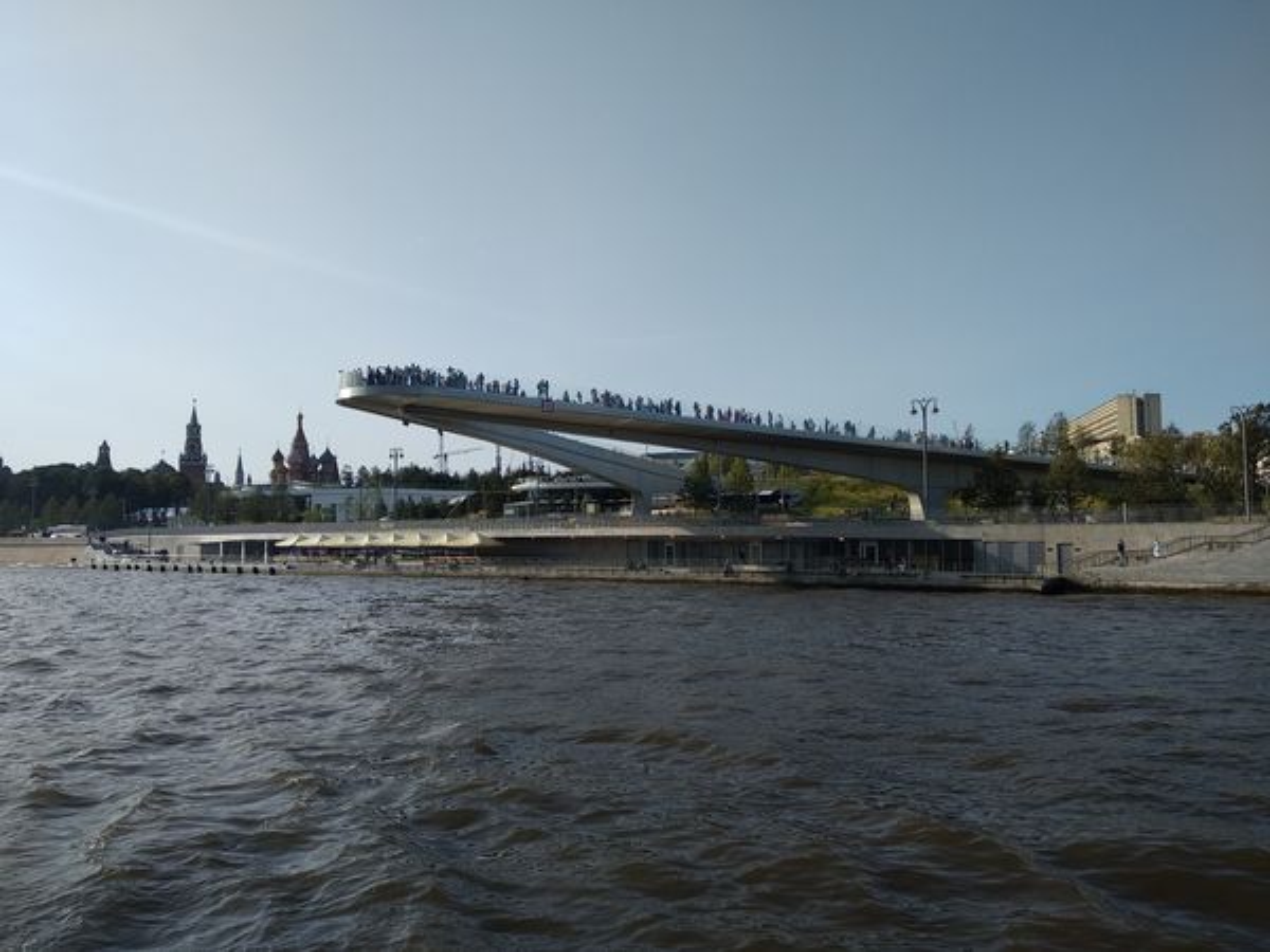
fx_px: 954
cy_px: 476
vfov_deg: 53.1
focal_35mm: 26
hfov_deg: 67.3
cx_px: 635
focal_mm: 3.81
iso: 100
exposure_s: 1/1141
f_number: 2.2
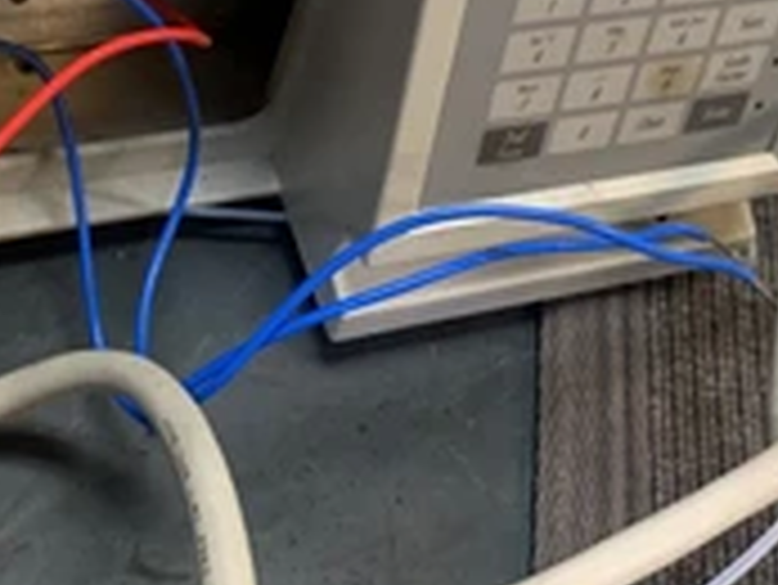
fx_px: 1349
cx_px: 306
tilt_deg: -47.0
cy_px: 36
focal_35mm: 60
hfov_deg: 32.1
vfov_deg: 23.7
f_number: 1.8
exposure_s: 1/60
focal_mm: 4.25
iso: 250
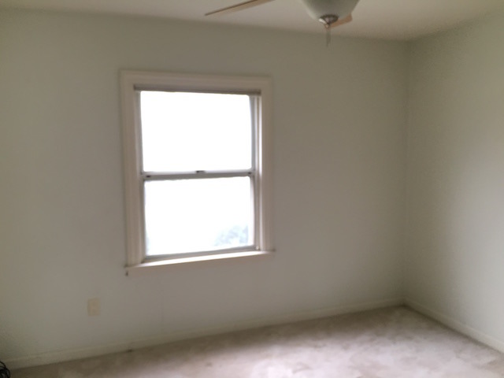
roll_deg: +0.4
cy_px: 189
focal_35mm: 29
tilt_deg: -6.8
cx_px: 252
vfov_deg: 48.2
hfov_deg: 61.7
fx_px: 422
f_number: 2.2
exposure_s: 1/30
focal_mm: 4.15
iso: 100
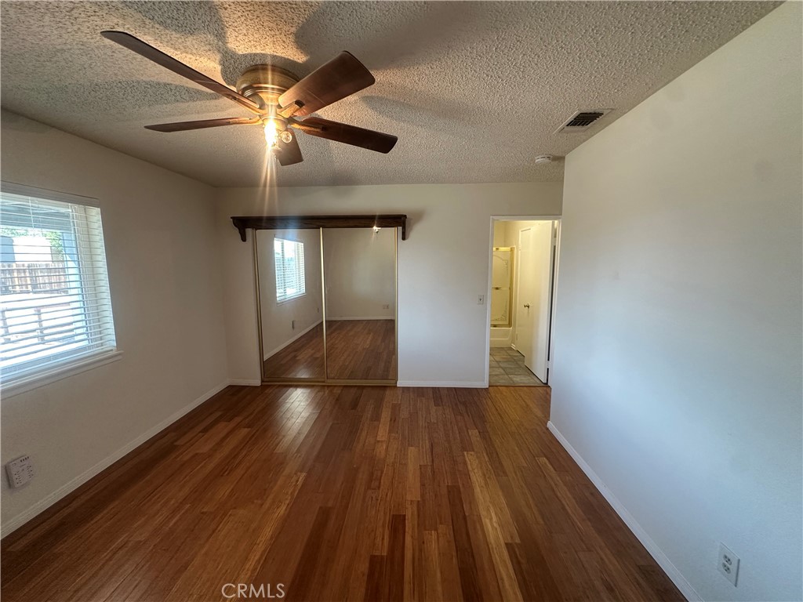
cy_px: 301
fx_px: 325
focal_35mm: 14
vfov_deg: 85.7
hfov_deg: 102.1
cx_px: 402
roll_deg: +0.5
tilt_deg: -5.7
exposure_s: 1/120
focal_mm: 2.22
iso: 250
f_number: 2.2
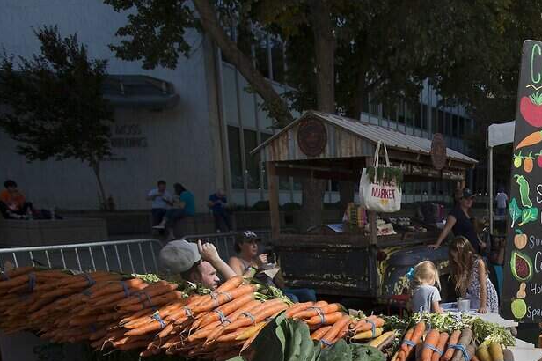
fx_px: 557
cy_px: 351
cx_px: 483
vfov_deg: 33.2
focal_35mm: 37
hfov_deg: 47.0
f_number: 9
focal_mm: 19
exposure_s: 1/250
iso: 200
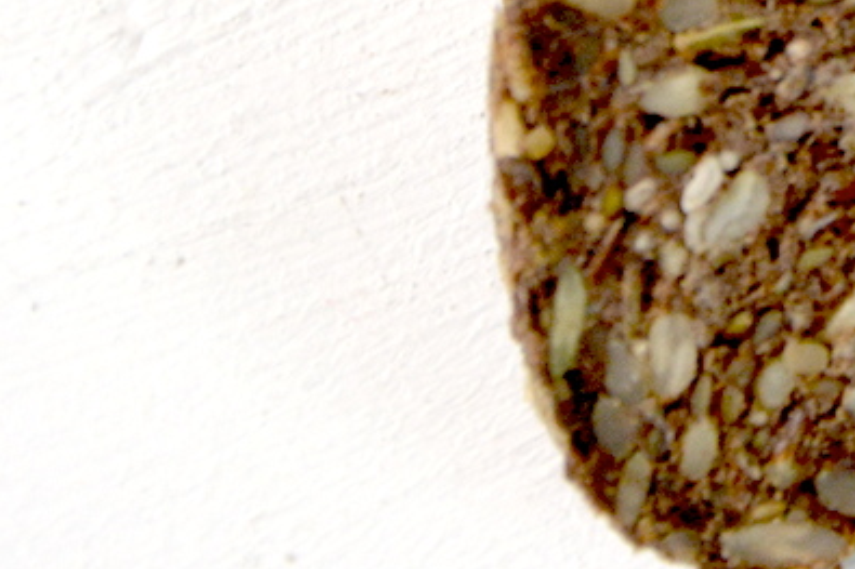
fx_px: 10065
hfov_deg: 4.8
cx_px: 1459
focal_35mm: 424
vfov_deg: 3.2
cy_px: -606
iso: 800
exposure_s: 1/50
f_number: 5.3
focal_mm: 62
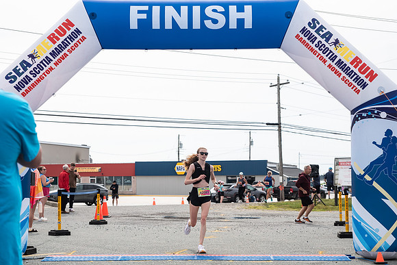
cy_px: 156
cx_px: 198
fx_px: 758
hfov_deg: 29.4
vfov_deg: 19.8
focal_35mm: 69
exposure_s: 1/3200
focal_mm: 56
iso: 800
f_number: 4
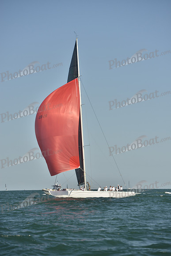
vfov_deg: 14.7
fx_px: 997
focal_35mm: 140
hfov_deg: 9.8
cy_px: 128
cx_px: 86
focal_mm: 140
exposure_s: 1/1250
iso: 400
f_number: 6.3
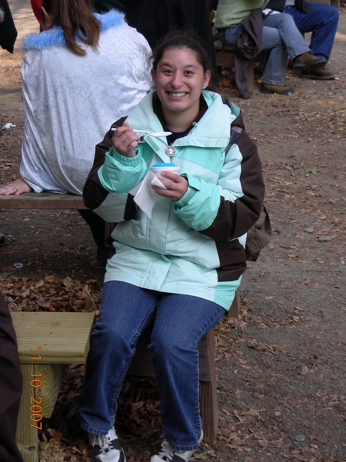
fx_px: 1159
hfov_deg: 17.0
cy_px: 231
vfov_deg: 22.5
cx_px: 173
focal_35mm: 87
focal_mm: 14.6
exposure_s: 1/150
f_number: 3.5
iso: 50
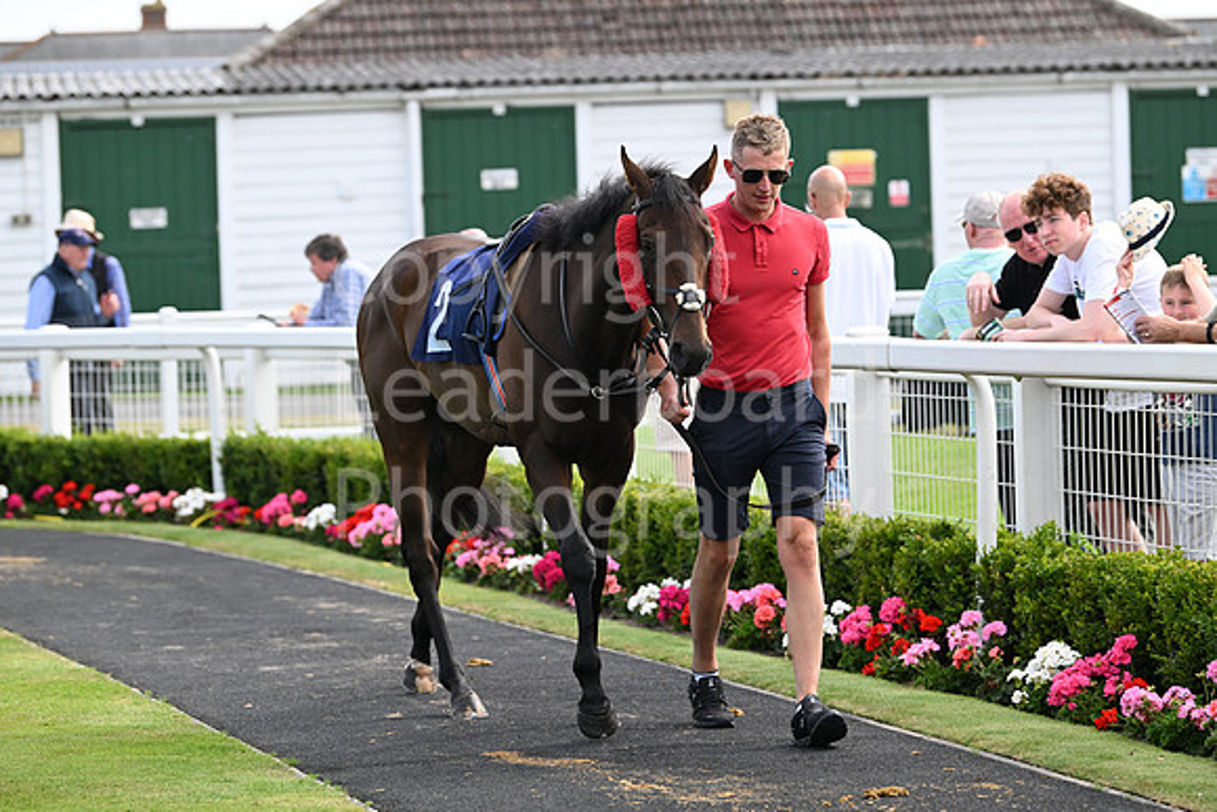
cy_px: 406
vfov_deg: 9.2
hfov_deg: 13.7
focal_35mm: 150
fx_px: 5072
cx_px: 608
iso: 400
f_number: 4.5
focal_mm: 150
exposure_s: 1/1000
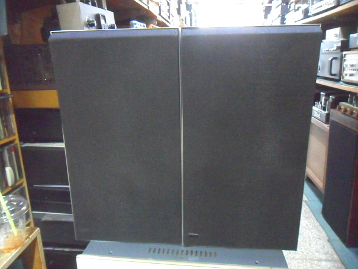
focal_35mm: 27
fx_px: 279
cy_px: 134
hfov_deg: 65.3
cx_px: 179
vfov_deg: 51.4
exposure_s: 1/10
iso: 800
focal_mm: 4.9
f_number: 3.5
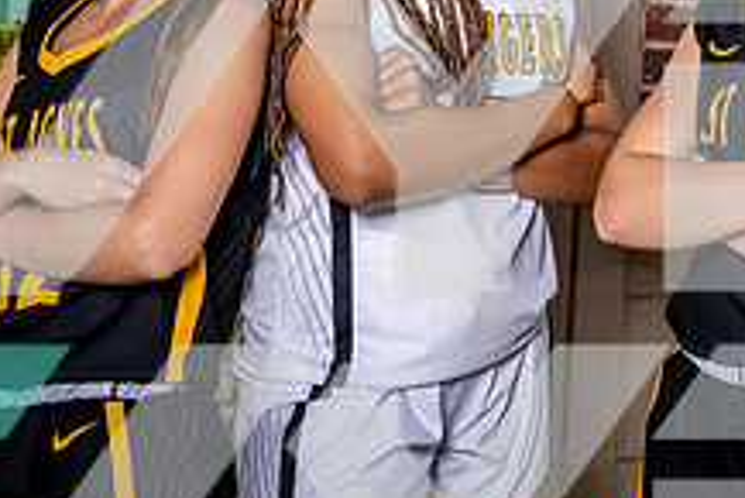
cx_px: 597
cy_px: 112
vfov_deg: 16.4
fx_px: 1719
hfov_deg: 24.1
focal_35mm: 83
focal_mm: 31
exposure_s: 1/250
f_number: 7.1
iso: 320
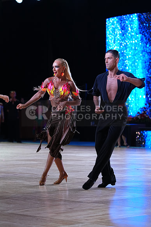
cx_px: 76
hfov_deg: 11.0
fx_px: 786
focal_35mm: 125
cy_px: 114
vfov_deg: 16.4
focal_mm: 125
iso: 1250
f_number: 4
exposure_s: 1/400
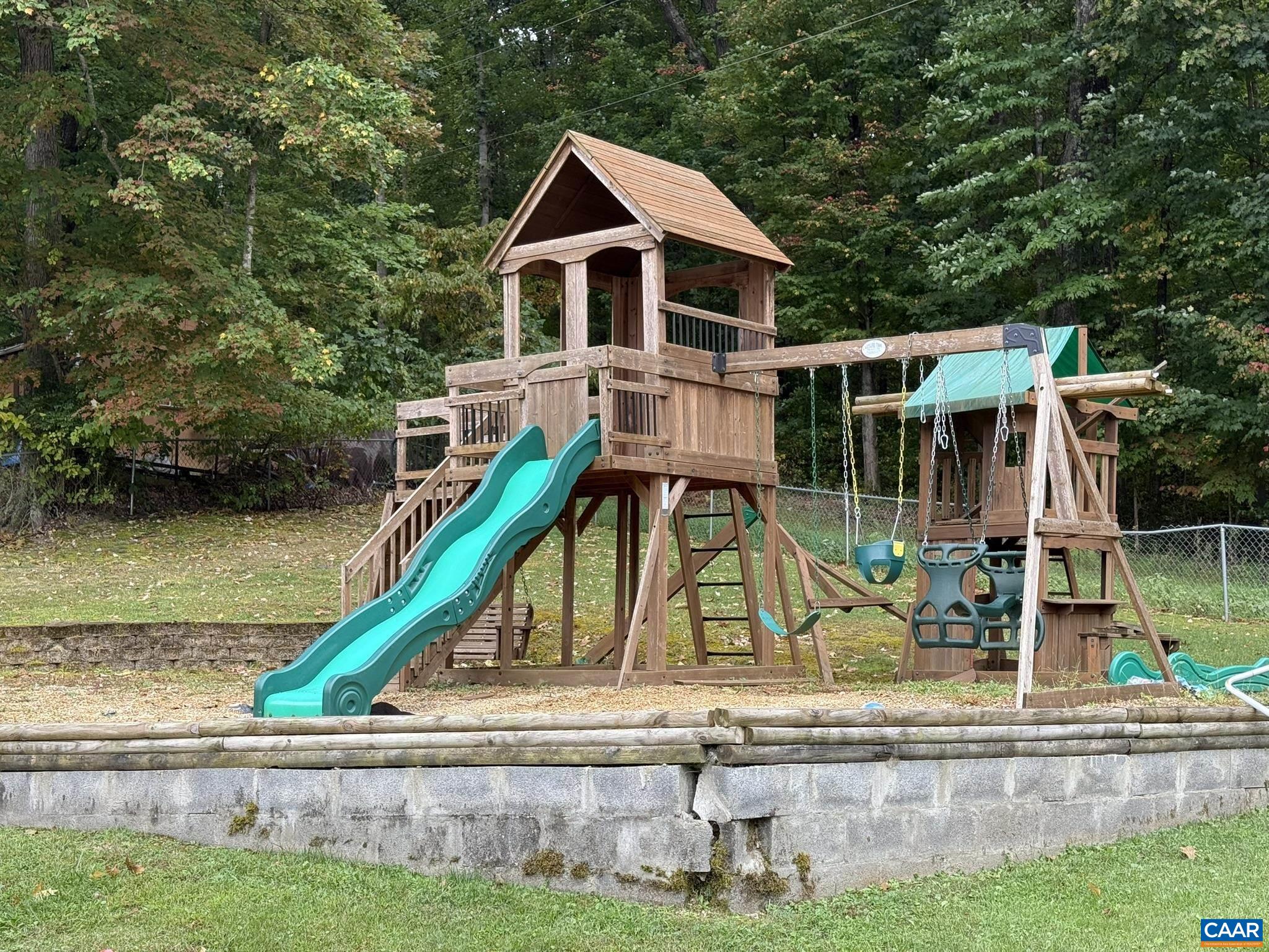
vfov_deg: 30.3
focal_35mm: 48
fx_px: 1760
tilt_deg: +7.3
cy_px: 476
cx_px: 634
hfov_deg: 39.7
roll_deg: +0.1
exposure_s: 1/513
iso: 64
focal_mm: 6.76
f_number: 1.78
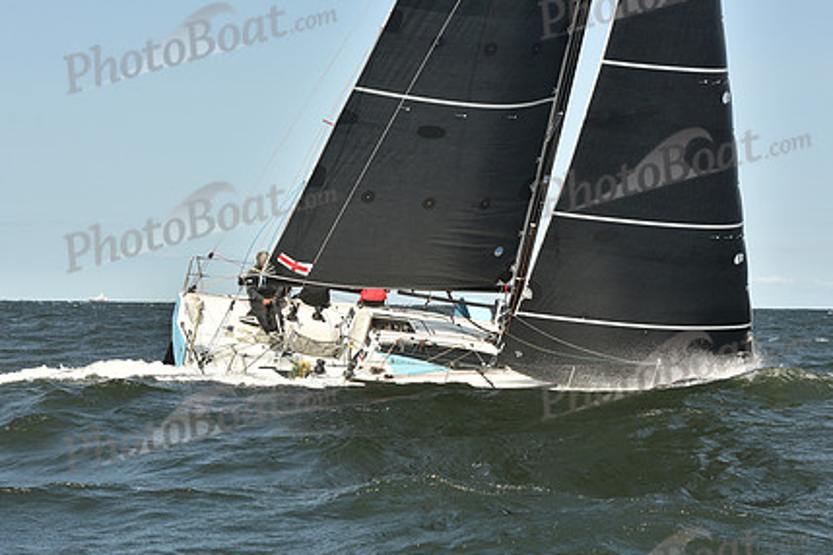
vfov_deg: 11.9
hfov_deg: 17.8
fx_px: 2661
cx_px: 439
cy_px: 296
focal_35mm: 115
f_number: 8
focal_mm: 85
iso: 250
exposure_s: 1/800
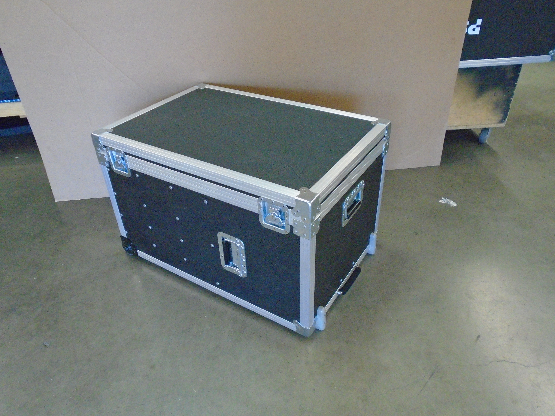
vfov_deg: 53.1
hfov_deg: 67.3
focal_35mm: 26
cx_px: 278
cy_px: 208
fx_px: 417
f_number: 3.2
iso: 800
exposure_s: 1/50
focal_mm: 4.6
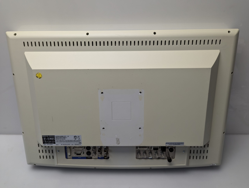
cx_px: 124
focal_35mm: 24
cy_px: 94
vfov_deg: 56.9
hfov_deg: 71.5
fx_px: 173
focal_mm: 6.81
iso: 75
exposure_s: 1/100
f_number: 1.85
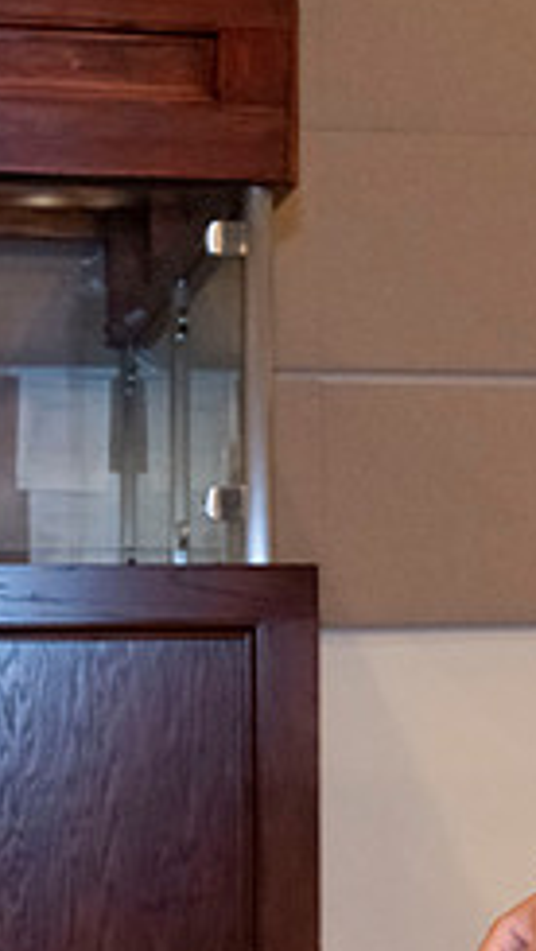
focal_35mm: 109
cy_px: 473
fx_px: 2751
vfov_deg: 19.6
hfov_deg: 10.8
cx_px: 752
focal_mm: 35
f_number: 5.6
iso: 6400
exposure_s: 1/125
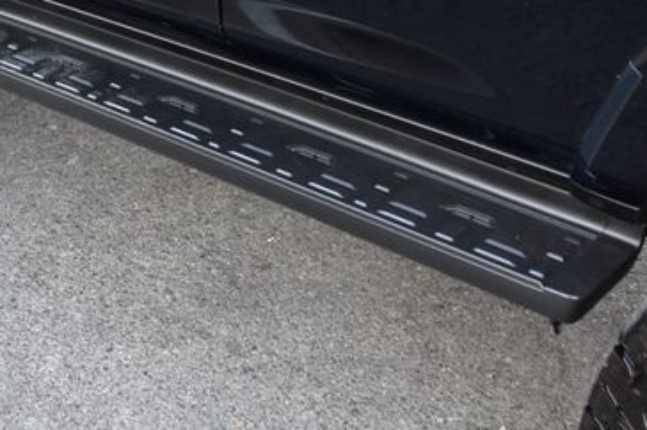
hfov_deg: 33.8
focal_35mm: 58
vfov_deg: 23.1
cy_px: 323
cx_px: 156
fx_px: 1041
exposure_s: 1/15
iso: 560
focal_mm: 22
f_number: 6.3
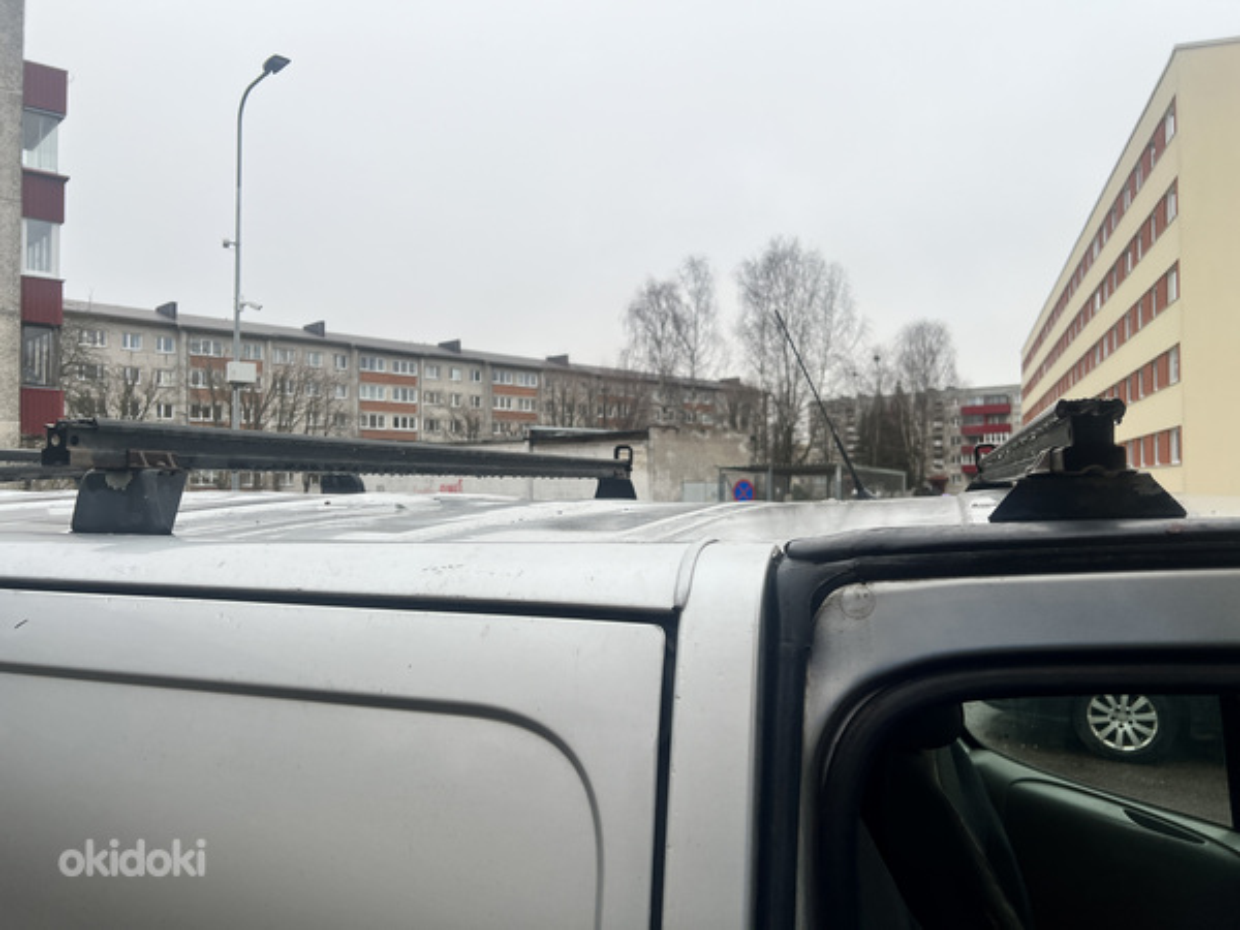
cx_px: 620
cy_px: 465
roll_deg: +1.8
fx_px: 931
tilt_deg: +2.1
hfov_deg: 67.3
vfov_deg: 53.1
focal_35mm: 26
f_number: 1.5
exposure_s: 1/260
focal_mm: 5.7
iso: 40
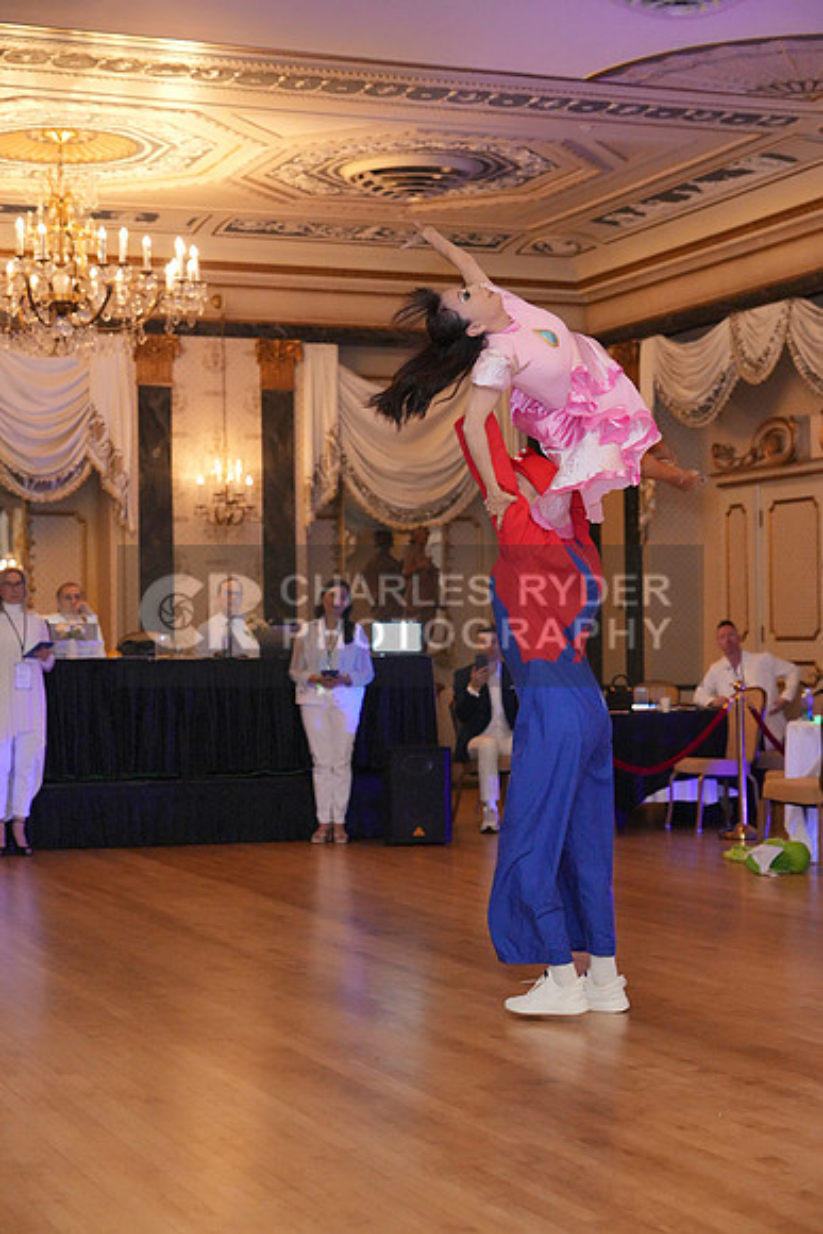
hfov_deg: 21.6
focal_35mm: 63
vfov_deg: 31.9
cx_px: 412
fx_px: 2159
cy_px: 617
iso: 8000
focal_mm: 63
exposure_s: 1/250
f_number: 3.2
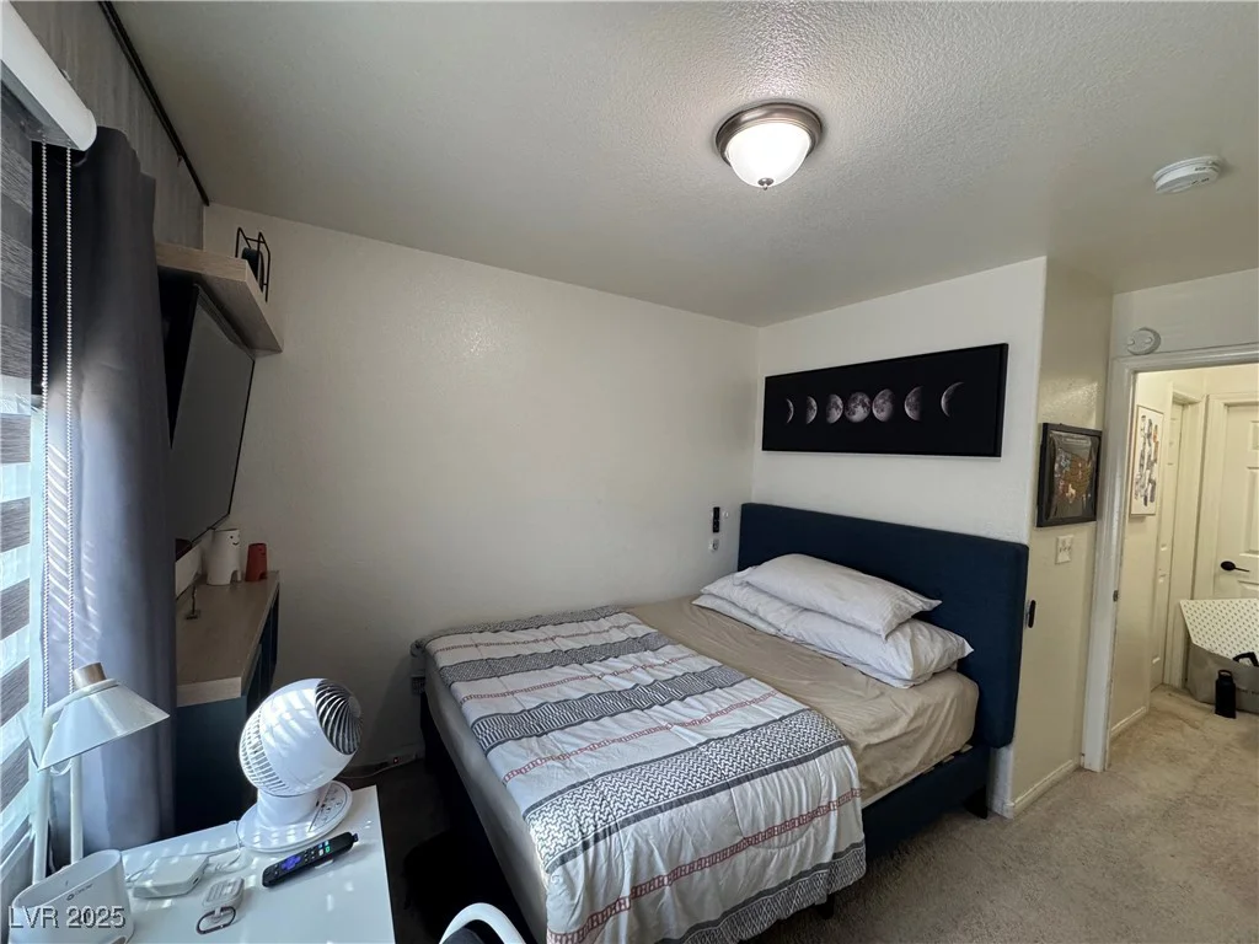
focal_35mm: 14
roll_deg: -2.5
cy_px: 472
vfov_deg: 85.7
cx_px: 630
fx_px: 509
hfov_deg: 102.1
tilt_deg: -2.5
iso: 320
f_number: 2.2
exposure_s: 1/60
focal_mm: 2.22
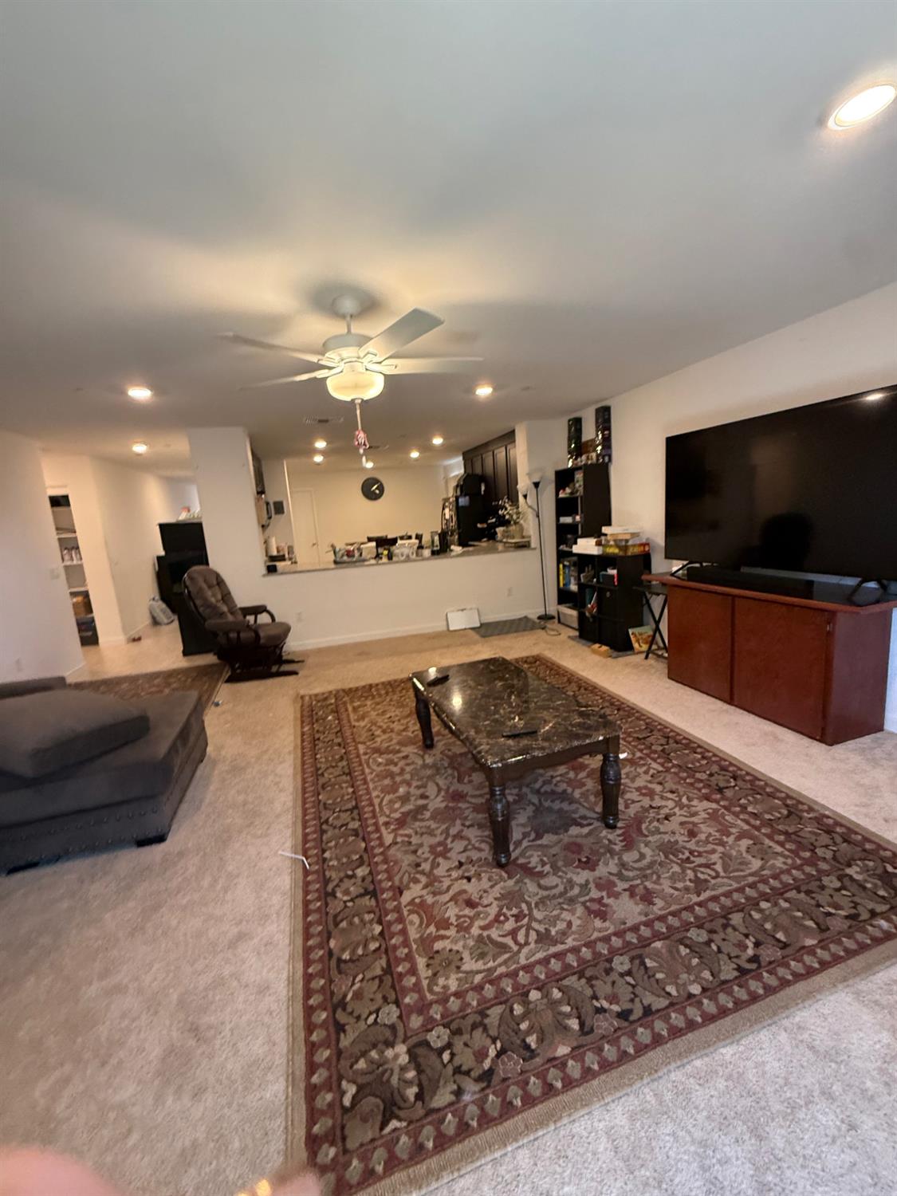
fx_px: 484
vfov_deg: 102.1
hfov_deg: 85.7
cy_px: 598
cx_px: 448
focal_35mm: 14
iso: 320
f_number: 2.2
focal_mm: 2.22
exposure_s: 1/88
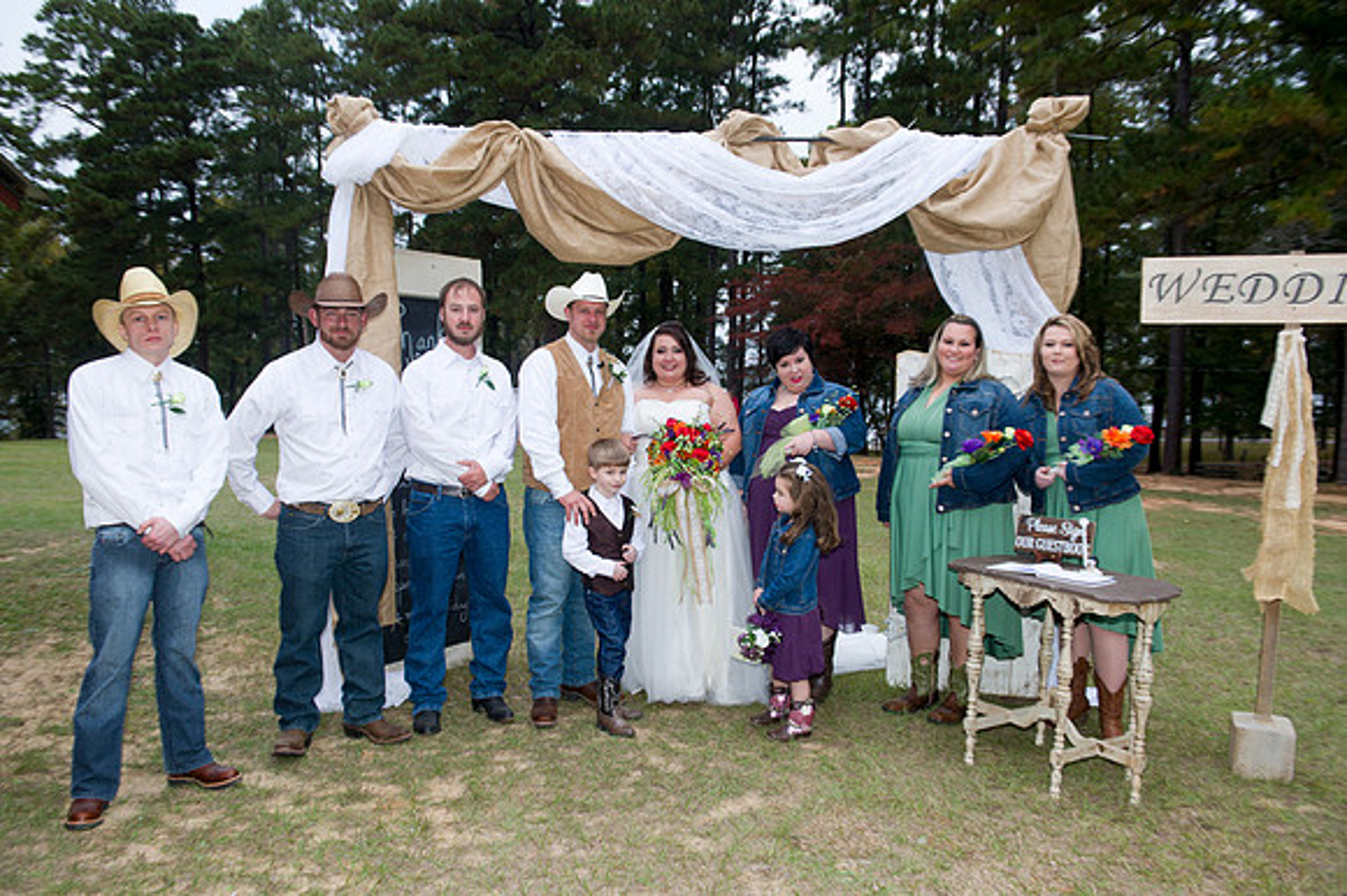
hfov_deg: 60.3
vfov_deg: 42.3
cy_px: 448
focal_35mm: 31
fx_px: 1159
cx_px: 674
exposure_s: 1/125
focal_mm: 31
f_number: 4.5
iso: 800
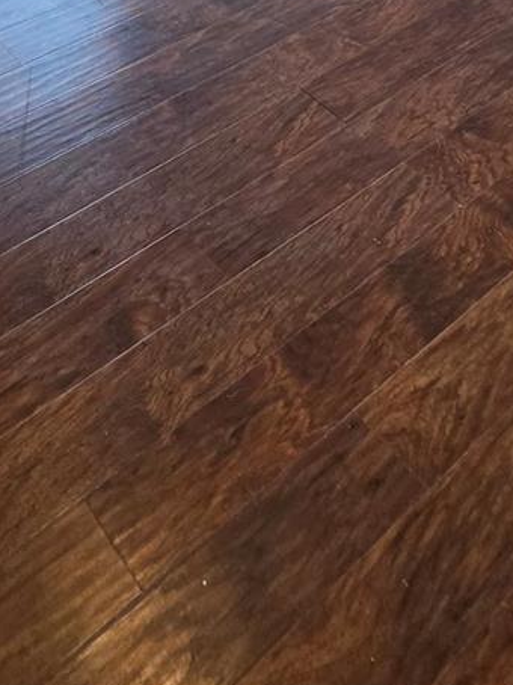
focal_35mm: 44
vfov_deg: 29.3
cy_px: -306
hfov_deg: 31.2
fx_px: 870
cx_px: 45
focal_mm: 2.2
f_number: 1.9
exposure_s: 1/120
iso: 100
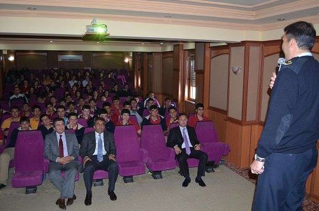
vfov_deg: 43.4
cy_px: 106
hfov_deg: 62.0
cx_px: 160
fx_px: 265
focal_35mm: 30
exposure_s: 1/40
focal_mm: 20
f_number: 3.8
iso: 200
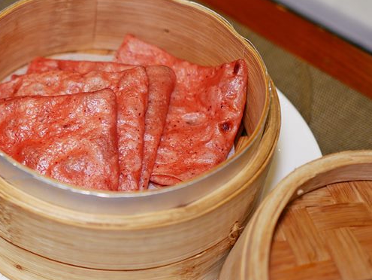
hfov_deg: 19.0
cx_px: 28
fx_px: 1086
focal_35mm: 101
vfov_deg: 14.7
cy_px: 122
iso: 200
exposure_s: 1/100
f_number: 1.8
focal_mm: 25
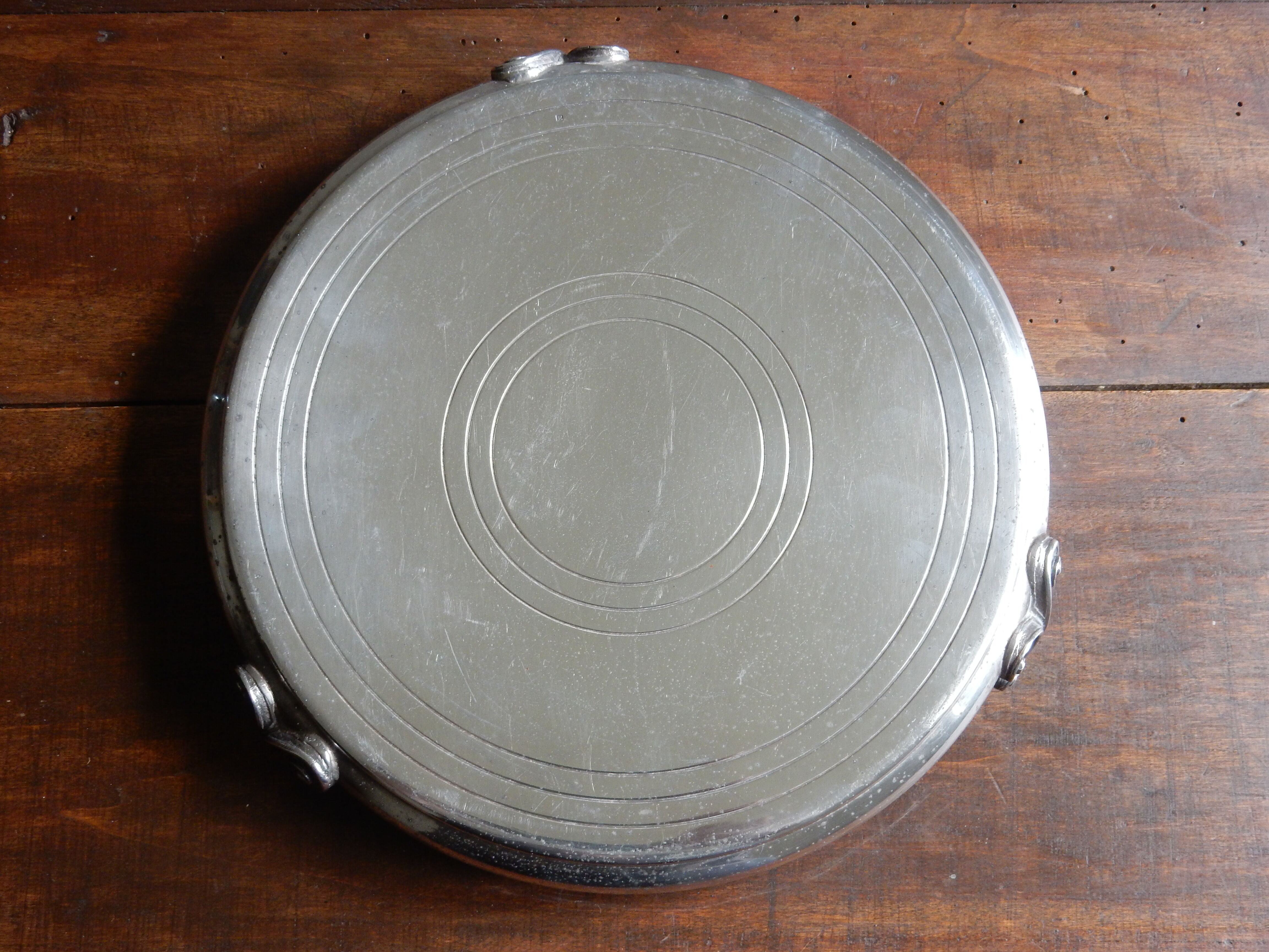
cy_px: 476
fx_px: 1576
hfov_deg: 43.9
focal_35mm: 43
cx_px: 634
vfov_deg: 33.6
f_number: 4.2
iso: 250
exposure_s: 1/30
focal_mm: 7.6
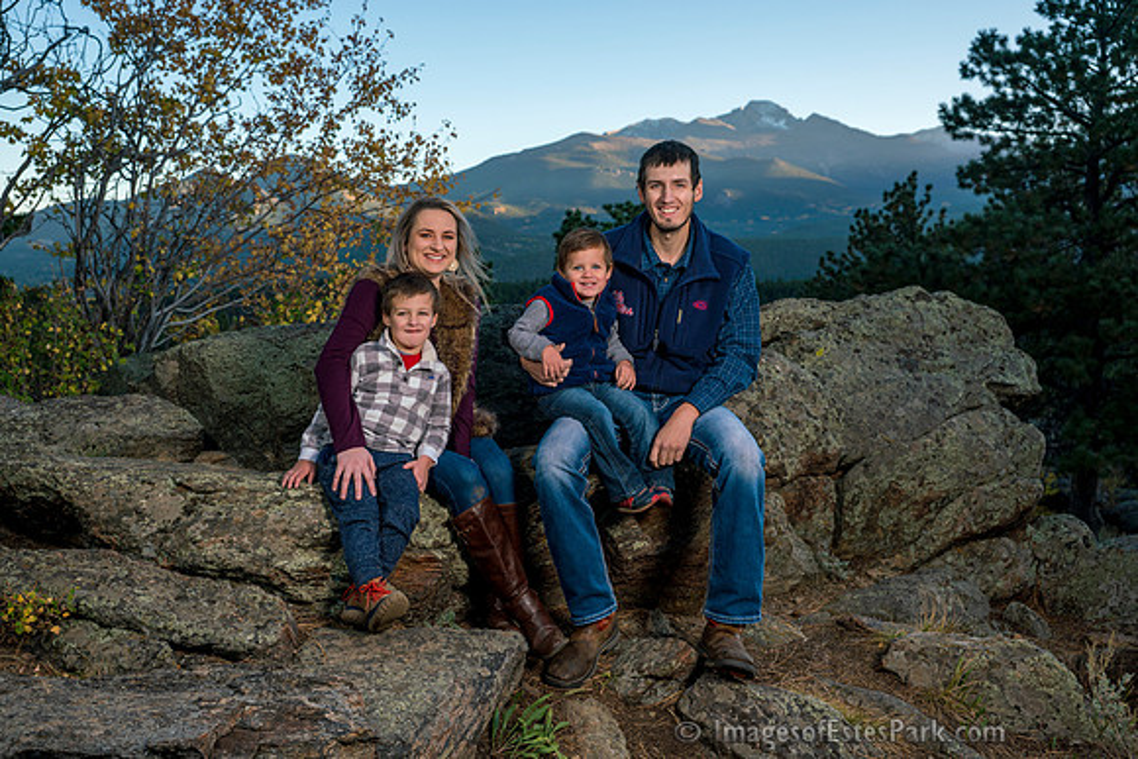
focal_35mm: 35
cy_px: 380
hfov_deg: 54.4
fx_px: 1107
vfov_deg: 37.9
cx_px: 569
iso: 100
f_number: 5
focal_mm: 35
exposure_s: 1/200
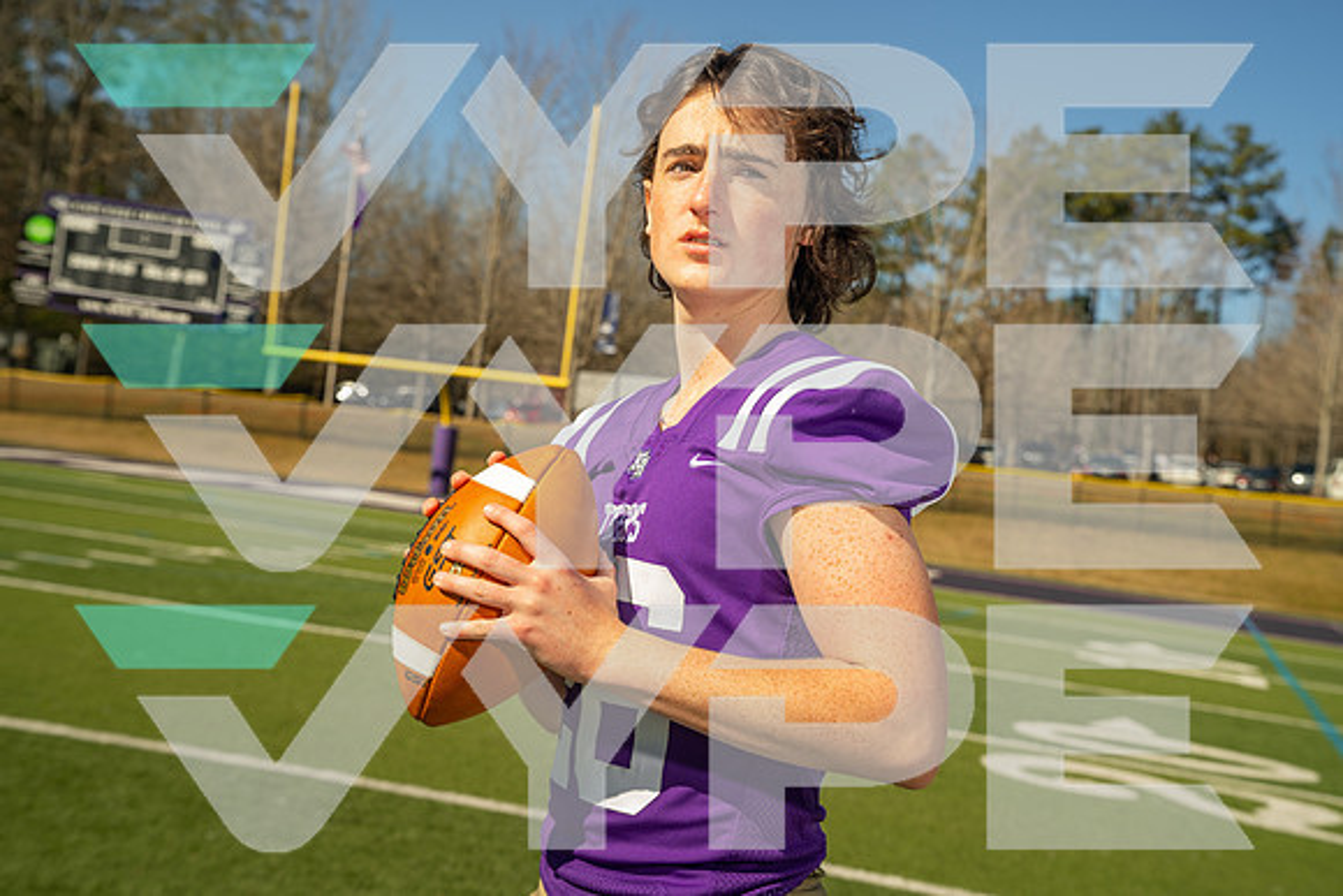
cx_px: 672
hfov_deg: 40.3
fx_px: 1828
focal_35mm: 49
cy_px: 448
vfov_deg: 27.5
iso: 100
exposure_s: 1/125
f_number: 5.6
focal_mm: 49
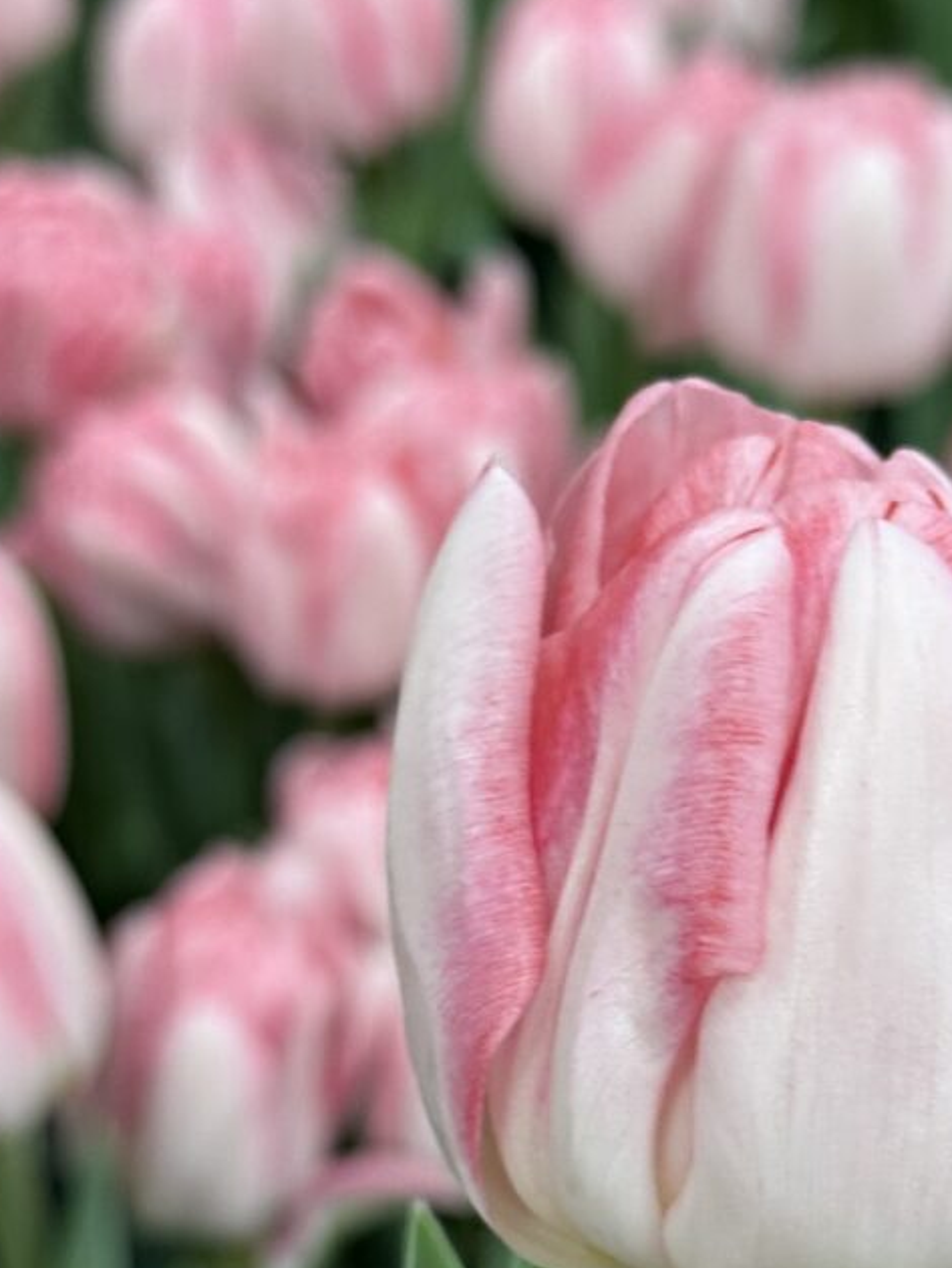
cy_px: 855
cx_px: 710
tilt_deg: -36.3
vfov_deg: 24.9
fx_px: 2858
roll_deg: -3.3
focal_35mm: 78
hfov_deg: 18.8
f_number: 1.78
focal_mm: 6.76
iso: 200
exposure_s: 1/50
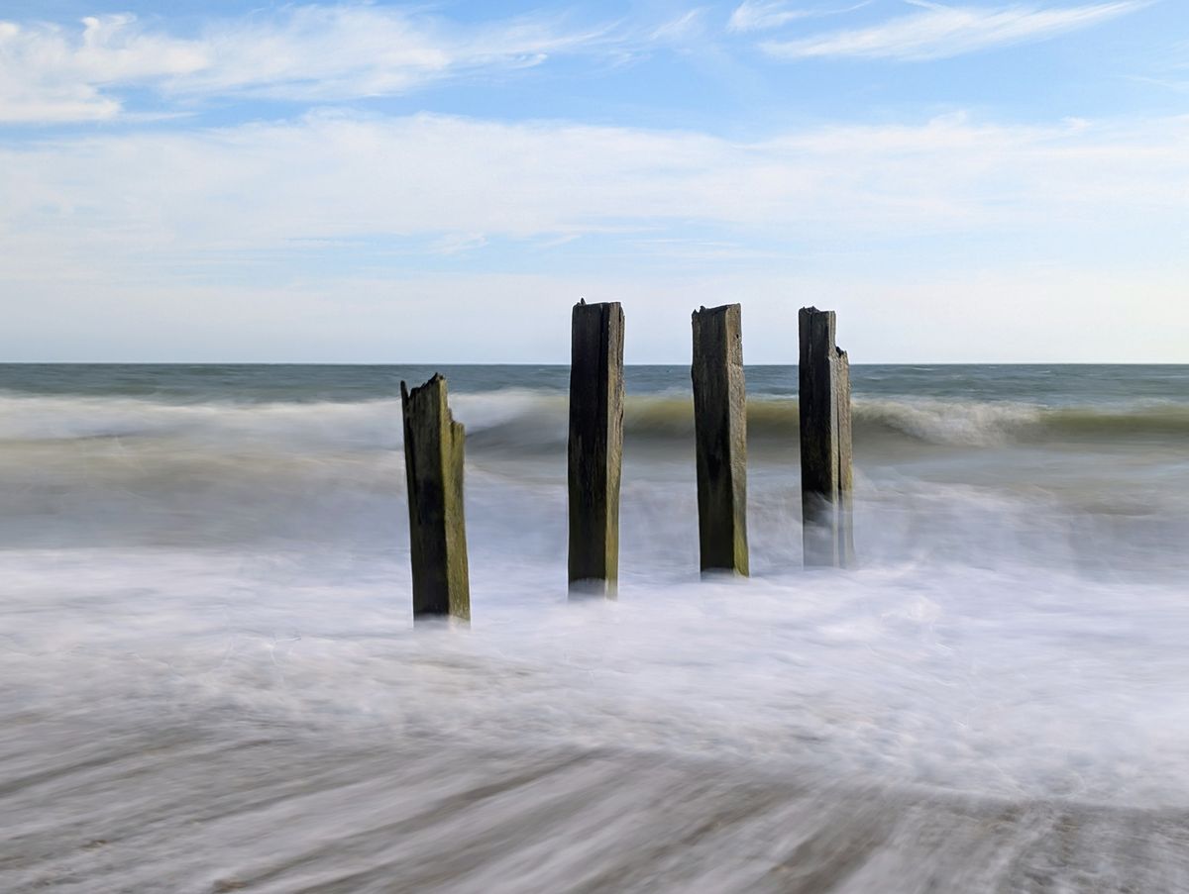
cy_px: 447
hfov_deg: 38.9
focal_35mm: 49
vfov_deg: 29.7
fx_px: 1685
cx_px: 594
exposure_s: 1/1311
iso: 26
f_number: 1.68
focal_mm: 6.9
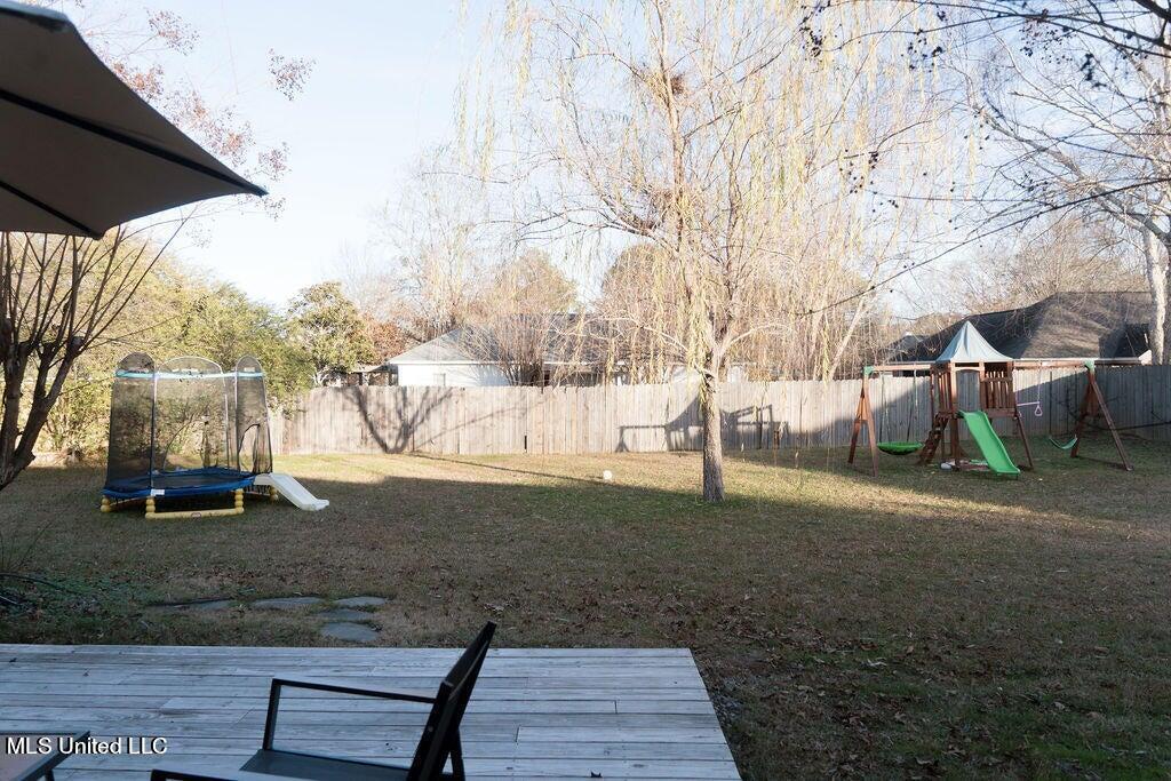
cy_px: 390
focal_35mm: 24
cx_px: 586
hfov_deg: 73.7
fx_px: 781
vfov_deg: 53.1
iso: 500
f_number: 4
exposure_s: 1/1000
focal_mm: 24
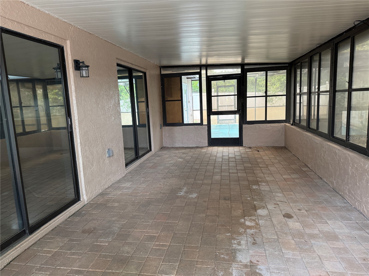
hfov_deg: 71.6
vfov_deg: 56.8
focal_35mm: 24
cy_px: 138
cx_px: 184
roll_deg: +3.8
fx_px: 256
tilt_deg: -6.9
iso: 200
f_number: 1.78
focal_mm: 6.76
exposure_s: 1/228
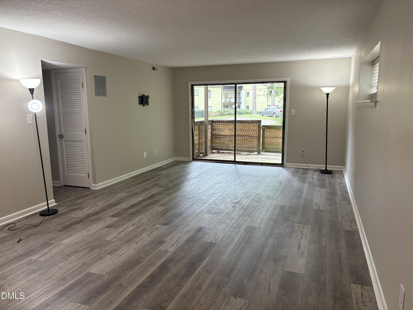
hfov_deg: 67.3
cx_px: 206
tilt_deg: -8.7
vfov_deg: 53.1
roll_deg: +0.1
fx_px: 310
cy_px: 155
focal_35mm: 26
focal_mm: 5.96
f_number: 1.6
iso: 80
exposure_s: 1/60
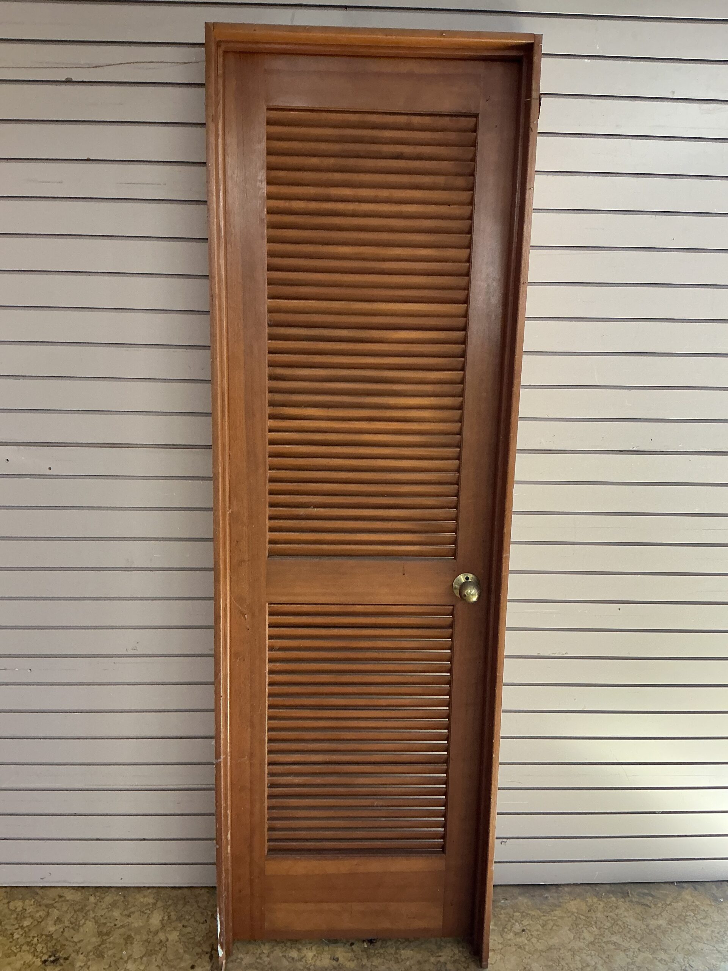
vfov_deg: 61.7
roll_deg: -1.3
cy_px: 486
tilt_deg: -16.6
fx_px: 813
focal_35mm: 29
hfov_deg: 48.2
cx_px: 364
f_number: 1.8
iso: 80
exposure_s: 1/60
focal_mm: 3
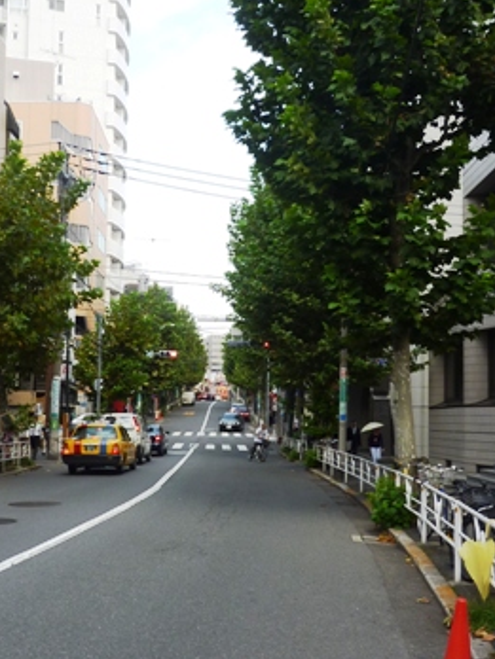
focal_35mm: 46
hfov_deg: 31.4
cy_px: 352
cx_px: 201
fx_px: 877
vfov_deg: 41.2
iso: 80
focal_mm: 4.5
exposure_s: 1/160
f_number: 4
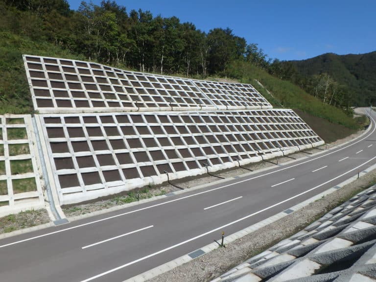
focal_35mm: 25
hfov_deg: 69.4
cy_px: 141
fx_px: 272
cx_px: 188
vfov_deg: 54.9
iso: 125
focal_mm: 4.5
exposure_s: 1/400
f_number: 6.8
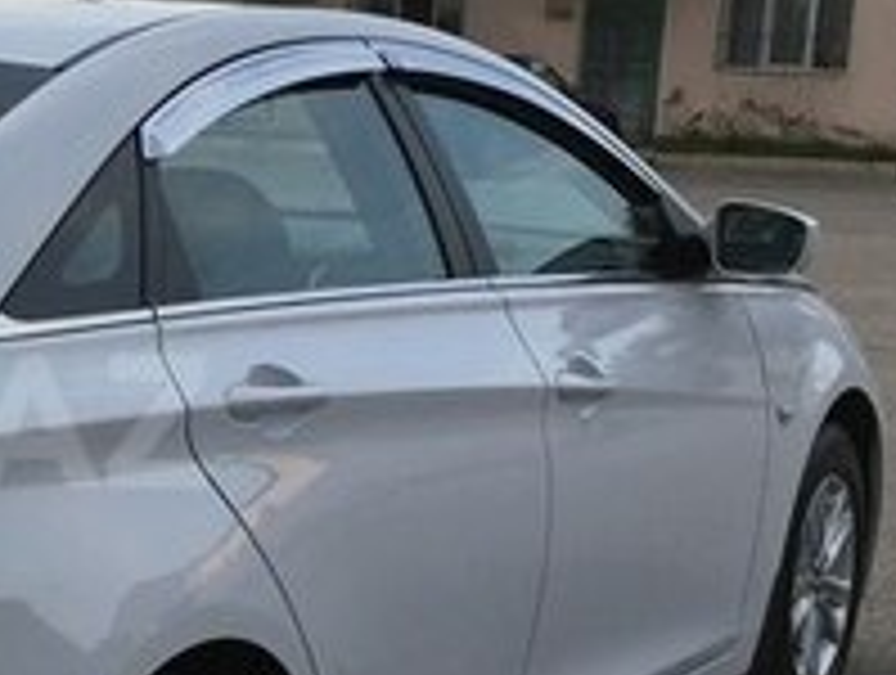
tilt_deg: -7.4
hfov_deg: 19.0
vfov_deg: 15.4
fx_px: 2489
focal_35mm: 96
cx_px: -252
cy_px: 421
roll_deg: -1.6
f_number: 2.2
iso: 25
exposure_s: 1/384
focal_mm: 4.15
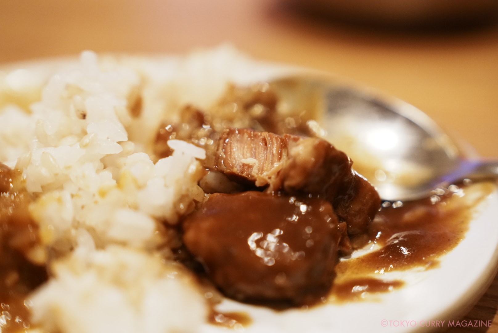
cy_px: 166
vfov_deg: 21.6
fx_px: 872
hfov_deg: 31.9
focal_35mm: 63
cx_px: 249
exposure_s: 1/200
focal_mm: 63
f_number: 3.5
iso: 4000
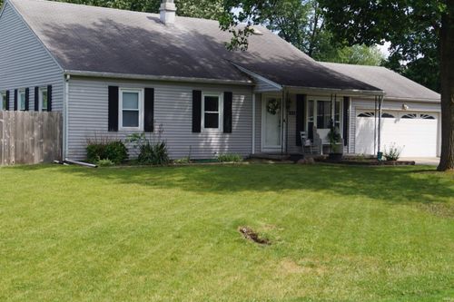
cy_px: 151
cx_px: 227
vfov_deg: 25.7
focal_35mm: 52
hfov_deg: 37.9
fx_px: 662
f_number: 9
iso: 100
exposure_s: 1/100
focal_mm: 35
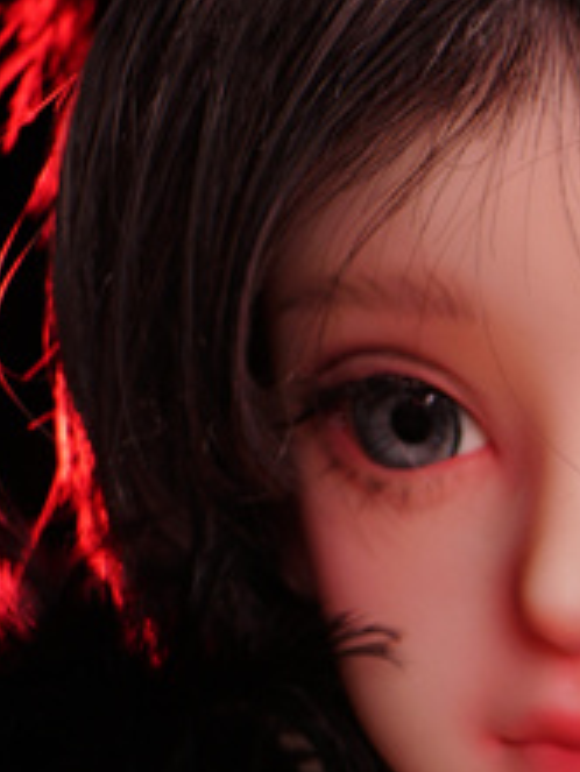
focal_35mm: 243
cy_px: 723
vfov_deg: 8.1
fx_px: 5423
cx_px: 556
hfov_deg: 6.1
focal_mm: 62
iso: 200
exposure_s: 1/60
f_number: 5.6
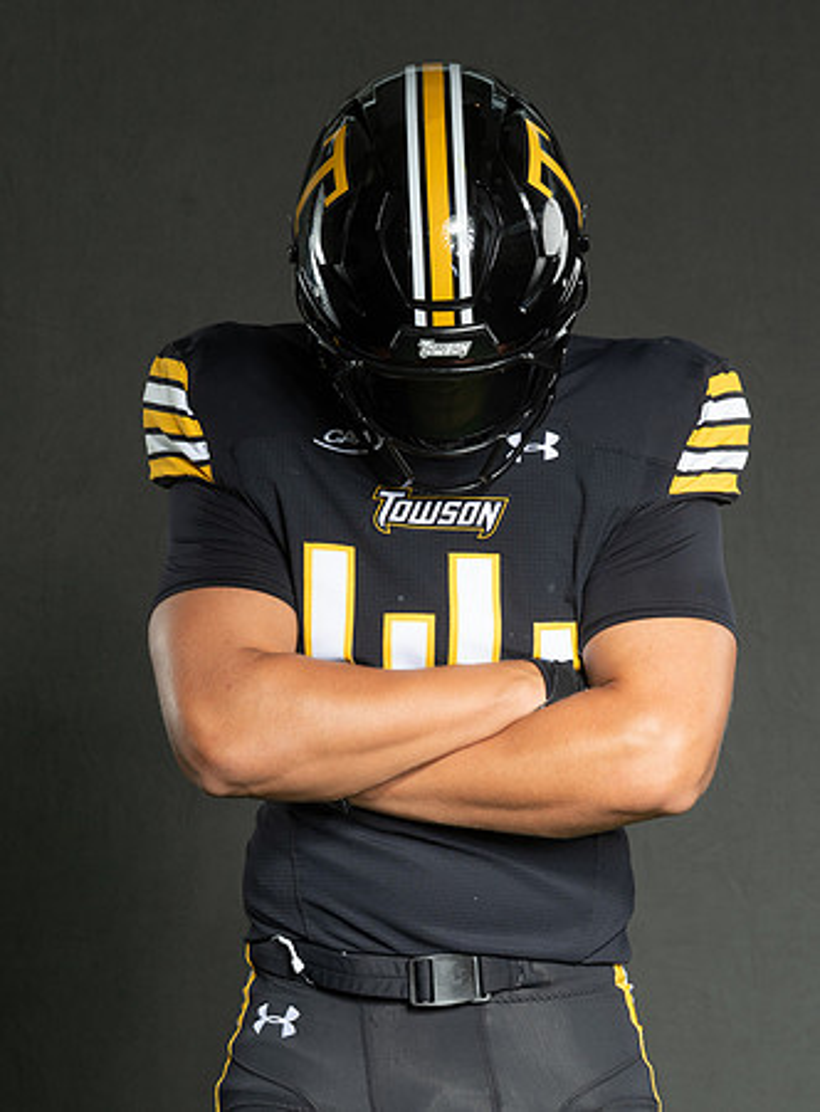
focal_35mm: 128
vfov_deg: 15.5
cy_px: 590
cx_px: 507
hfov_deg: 11.5
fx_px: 4072
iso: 200
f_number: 8
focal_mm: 74
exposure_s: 1/200
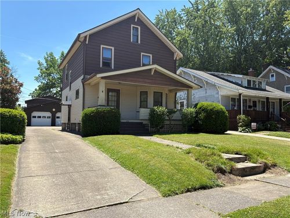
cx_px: 145
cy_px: 109
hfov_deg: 67.3
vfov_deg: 53.1
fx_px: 218
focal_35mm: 26
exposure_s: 1/1706
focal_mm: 5.96
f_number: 1.6
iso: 50
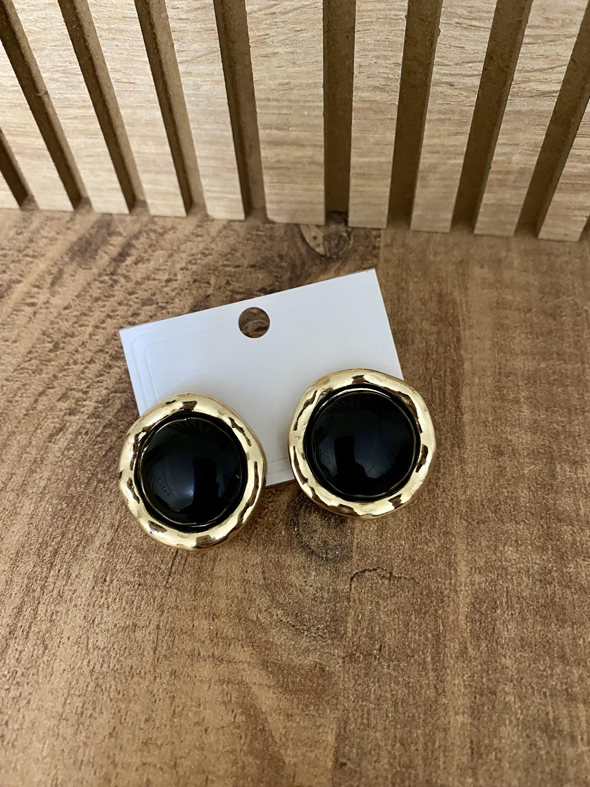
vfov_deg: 69.4
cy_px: 394
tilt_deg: -61.8
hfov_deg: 54.9
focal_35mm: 25
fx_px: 568
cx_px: 295
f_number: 1.8
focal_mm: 4.25
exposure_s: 1/25
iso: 500
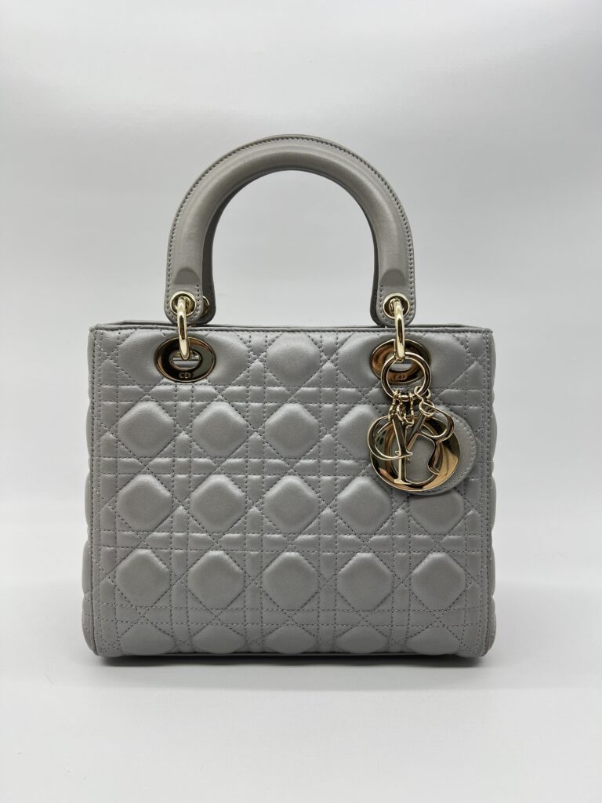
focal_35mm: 26
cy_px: 402
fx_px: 603
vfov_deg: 67.3
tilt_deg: -8.5
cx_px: 301
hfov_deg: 53.1
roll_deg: -0.6
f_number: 1.5
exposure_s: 1/150
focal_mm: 5.7
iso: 32
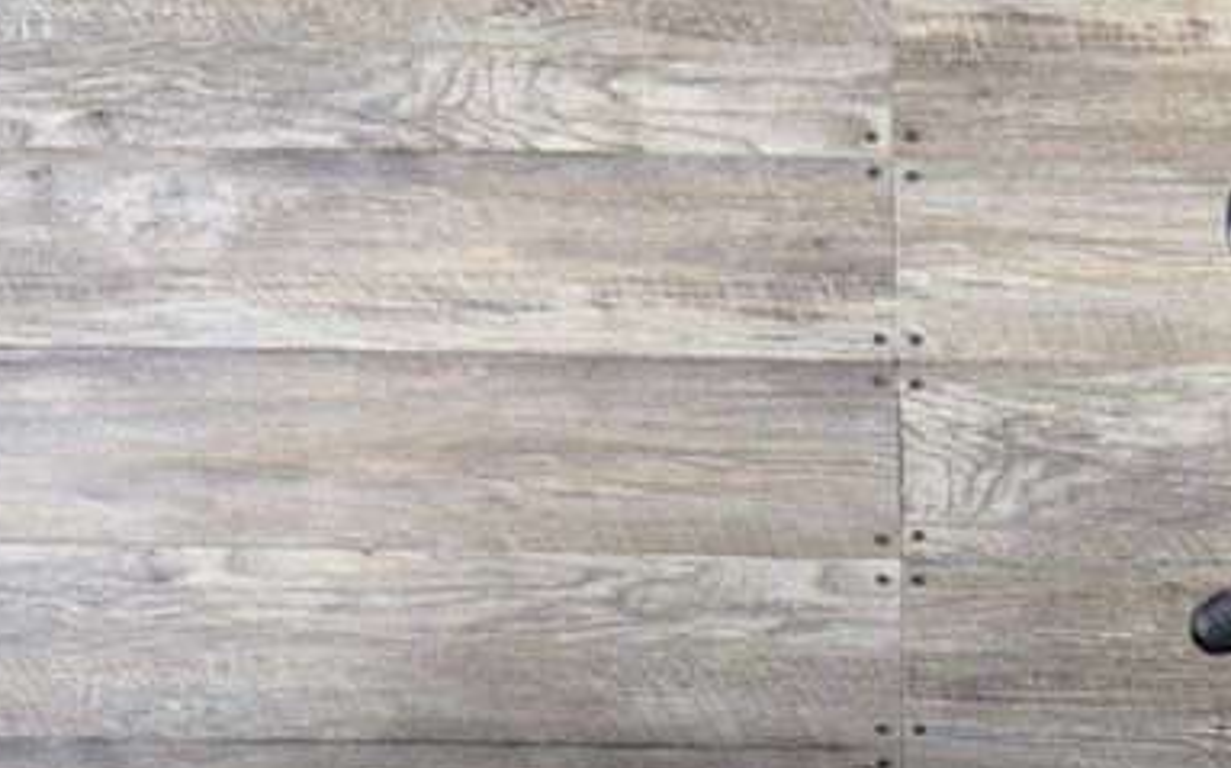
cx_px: 1286
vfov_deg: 18.5
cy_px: 813
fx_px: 2280
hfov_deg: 28.0
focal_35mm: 68
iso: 50
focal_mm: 6.76
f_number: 1.78
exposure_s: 1/32
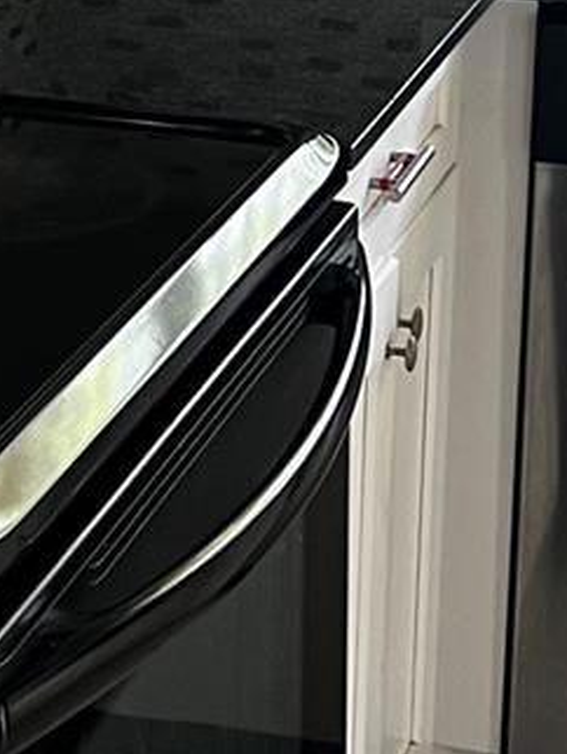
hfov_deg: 11.9
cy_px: -84
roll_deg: -1.6
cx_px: 21
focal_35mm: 124
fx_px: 2705
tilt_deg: -10.3
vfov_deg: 15.4
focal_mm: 5.7
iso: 100
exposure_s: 1/43
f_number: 1.5
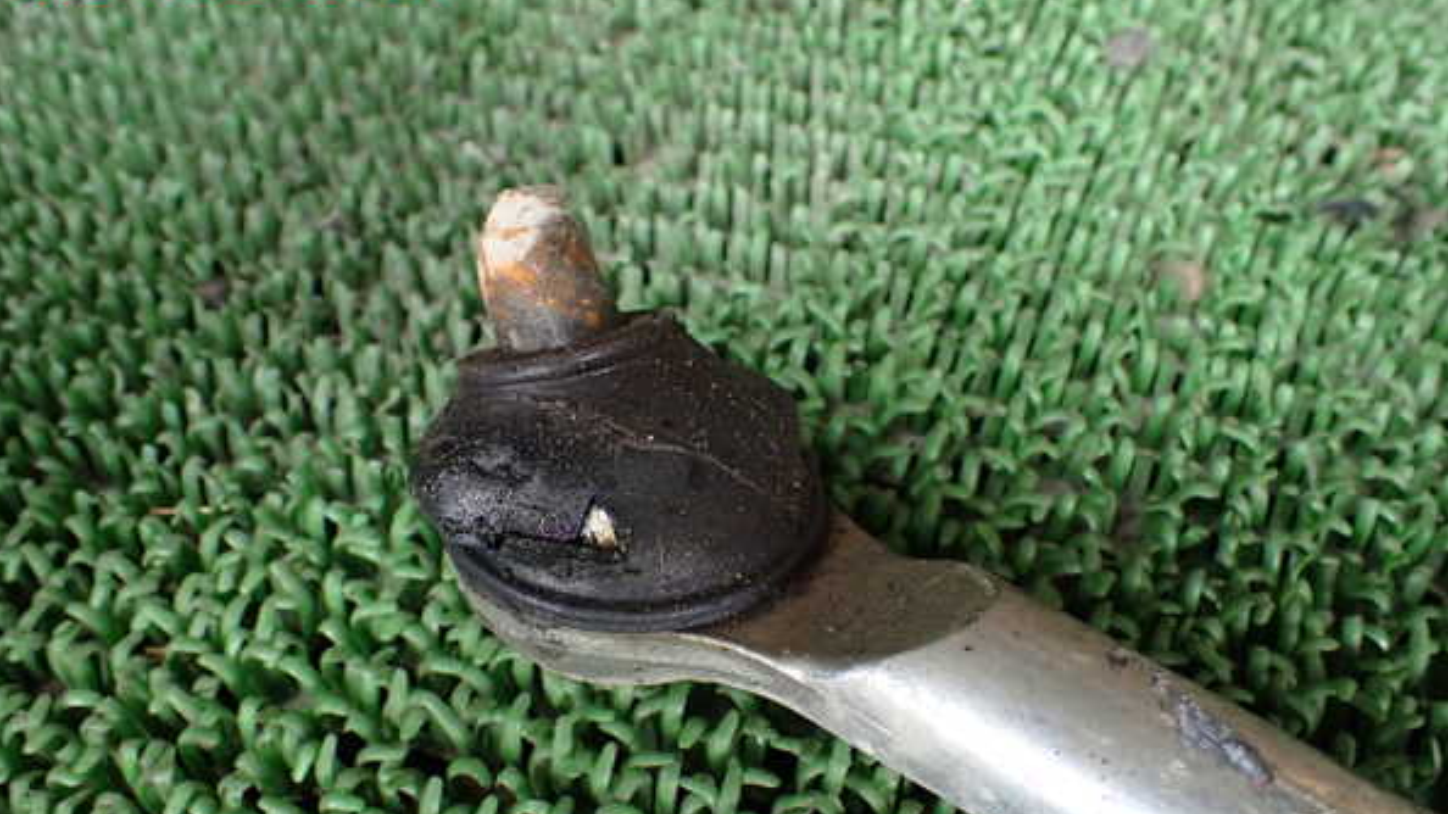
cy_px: 497
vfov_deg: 35.5
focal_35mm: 33
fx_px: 1267
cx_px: 722
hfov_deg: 59.5
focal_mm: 5.4
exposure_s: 1/125
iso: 400
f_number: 2.3
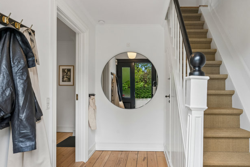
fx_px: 153
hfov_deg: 78.3
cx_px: 140
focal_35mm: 22
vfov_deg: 57.2
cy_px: 89
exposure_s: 1/60
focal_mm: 17
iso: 800
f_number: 7.1
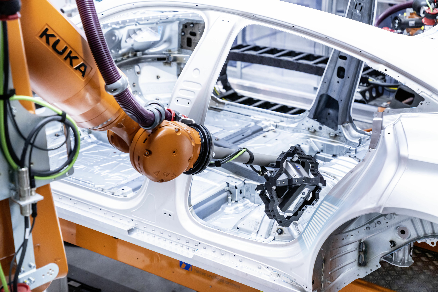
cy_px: 146
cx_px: 219
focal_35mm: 70
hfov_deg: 28.8
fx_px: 852
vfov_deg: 19.5
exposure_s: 1/160
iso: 1250
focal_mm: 70
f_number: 4
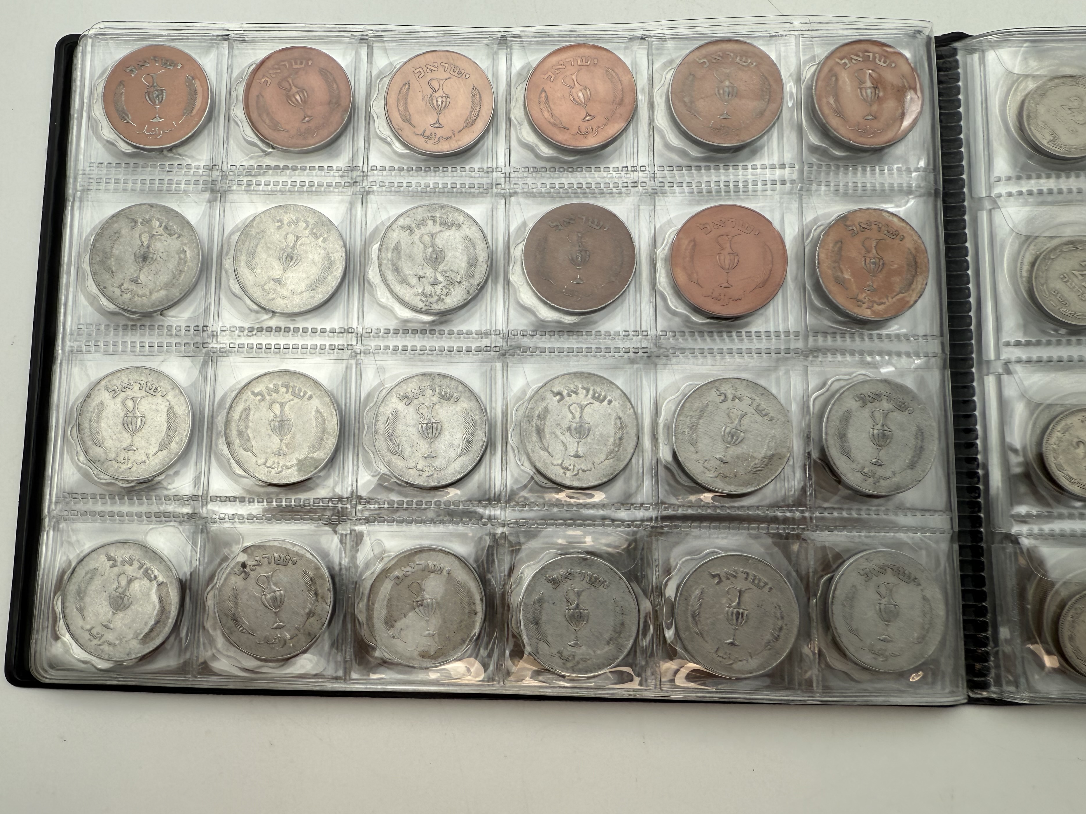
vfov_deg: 53.1
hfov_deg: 67.3
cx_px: 522
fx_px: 816
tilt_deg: -82.2
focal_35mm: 26
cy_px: 408
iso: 40
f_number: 2.2
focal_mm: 2.22
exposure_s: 1/265
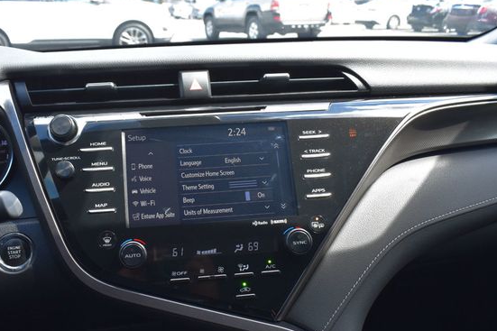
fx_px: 505
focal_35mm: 37
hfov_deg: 52.2
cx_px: 213
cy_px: 182
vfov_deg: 36.3
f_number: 8
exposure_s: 1/80
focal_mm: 21
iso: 400
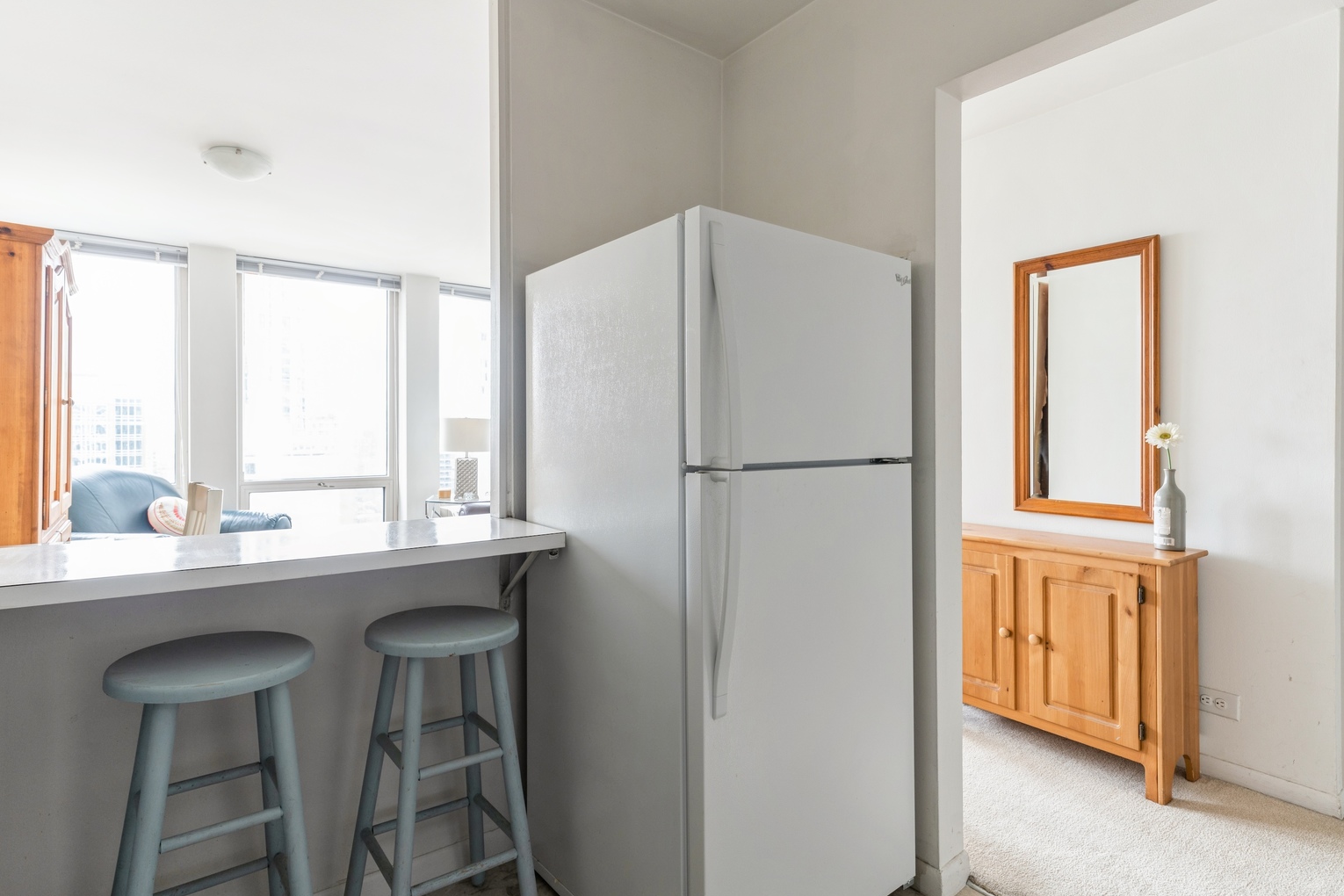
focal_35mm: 18
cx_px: 655
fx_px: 672
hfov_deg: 90.0
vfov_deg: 67.4
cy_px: 439
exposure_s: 1/8
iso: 320
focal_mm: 17
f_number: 8
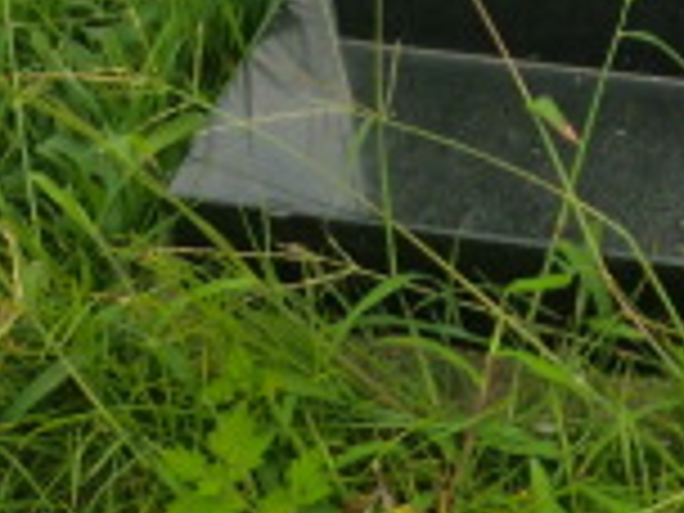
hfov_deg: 16.6
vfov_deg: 12.3
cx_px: 814
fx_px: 2253
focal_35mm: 114
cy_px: -279
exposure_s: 1/500
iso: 50
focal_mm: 4.9
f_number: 3.2
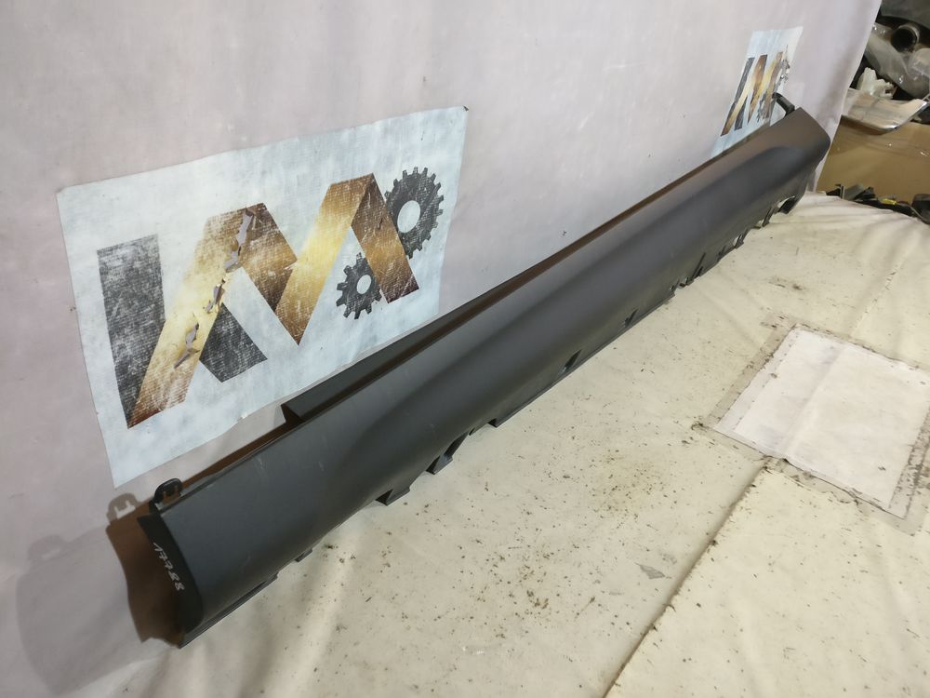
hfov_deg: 63.4
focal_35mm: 28
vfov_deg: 49.7
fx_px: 752
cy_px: 349
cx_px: 465
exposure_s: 1/25
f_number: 2
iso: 500
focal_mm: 4.26
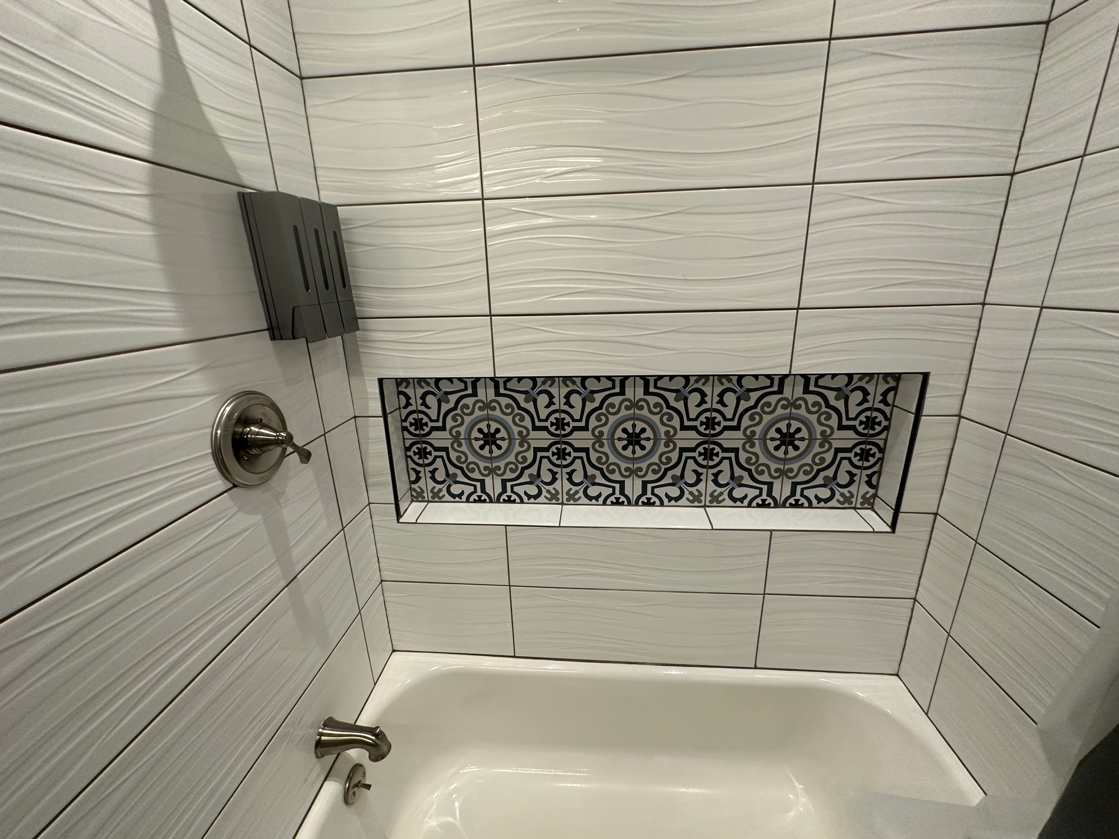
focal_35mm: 14
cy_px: 420
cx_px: 560
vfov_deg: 85.7
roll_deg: +1.0
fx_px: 453
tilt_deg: -16.7
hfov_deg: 102.1
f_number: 2.2
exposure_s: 1/120
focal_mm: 2.22
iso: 250
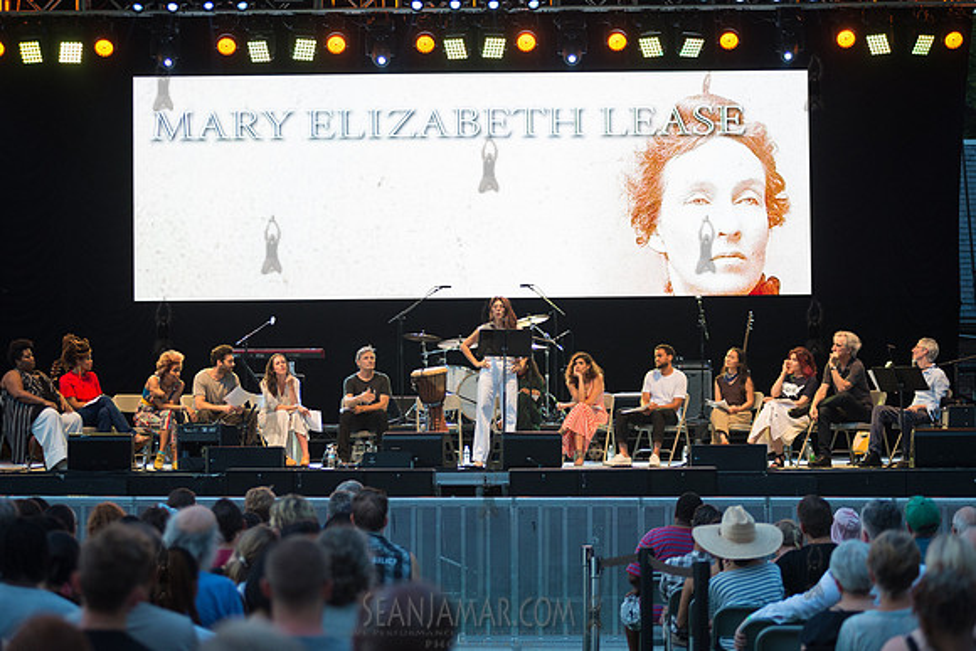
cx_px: 488
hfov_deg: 20.2
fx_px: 2735
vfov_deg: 13.6
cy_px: 326
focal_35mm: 101
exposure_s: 1/320
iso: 1600
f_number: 2.8
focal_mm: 100
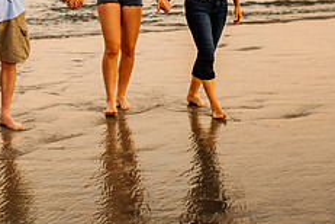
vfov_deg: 15.2
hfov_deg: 22.8
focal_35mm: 88
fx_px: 819
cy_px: -18
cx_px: 74
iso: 320
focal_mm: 35
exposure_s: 1/320
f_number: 2.8
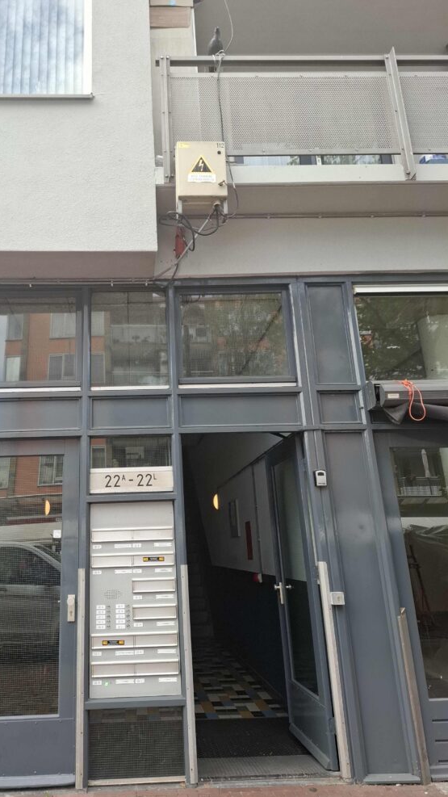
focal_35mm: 26
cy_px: 388
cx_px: 140
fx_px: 549
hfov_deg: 43.6
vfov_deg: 71.9
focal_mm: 5.54
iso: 50
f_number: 1.8
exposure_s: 1/324
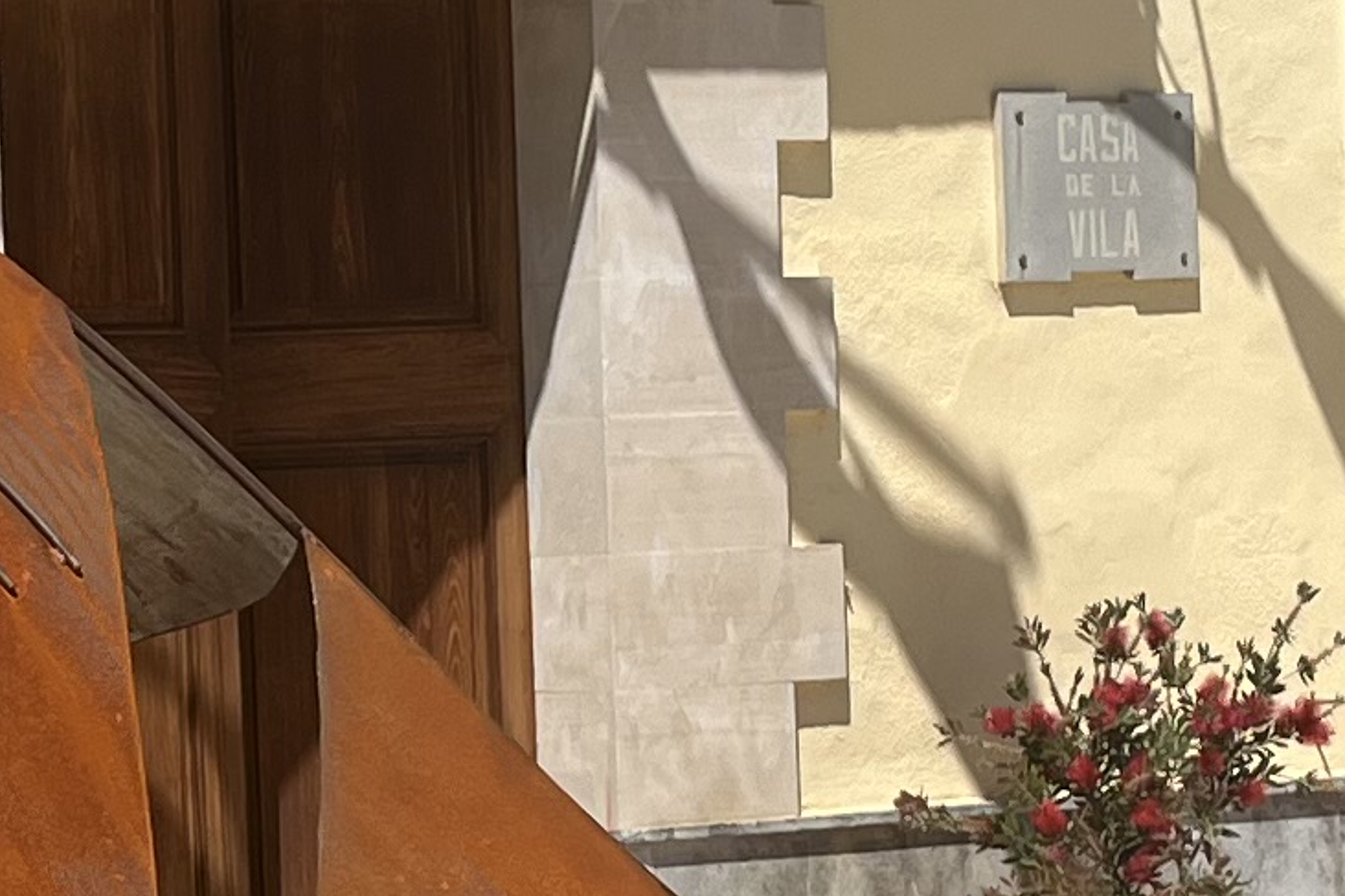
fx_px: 5566
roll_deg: +1.6
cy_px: 571
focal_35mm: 149
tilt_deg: -2.1
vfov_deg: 9.2
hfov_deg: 13.6
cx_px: 22
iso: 50
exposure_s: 1/5076
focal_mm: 5.1
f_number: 1.6
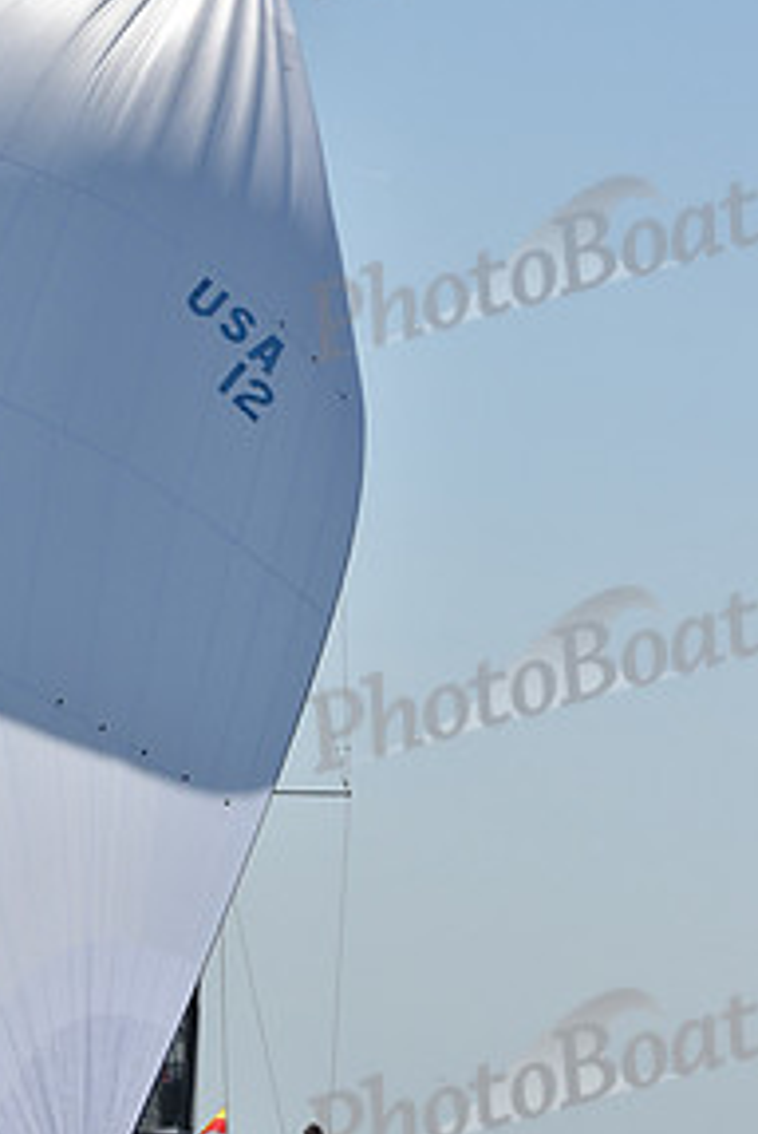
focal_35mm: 222
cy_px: 522
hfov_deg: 6.2
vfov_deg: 9.3
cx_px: 105
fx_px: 6994
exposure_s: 1/1250
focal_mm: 110
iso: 250
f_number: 10
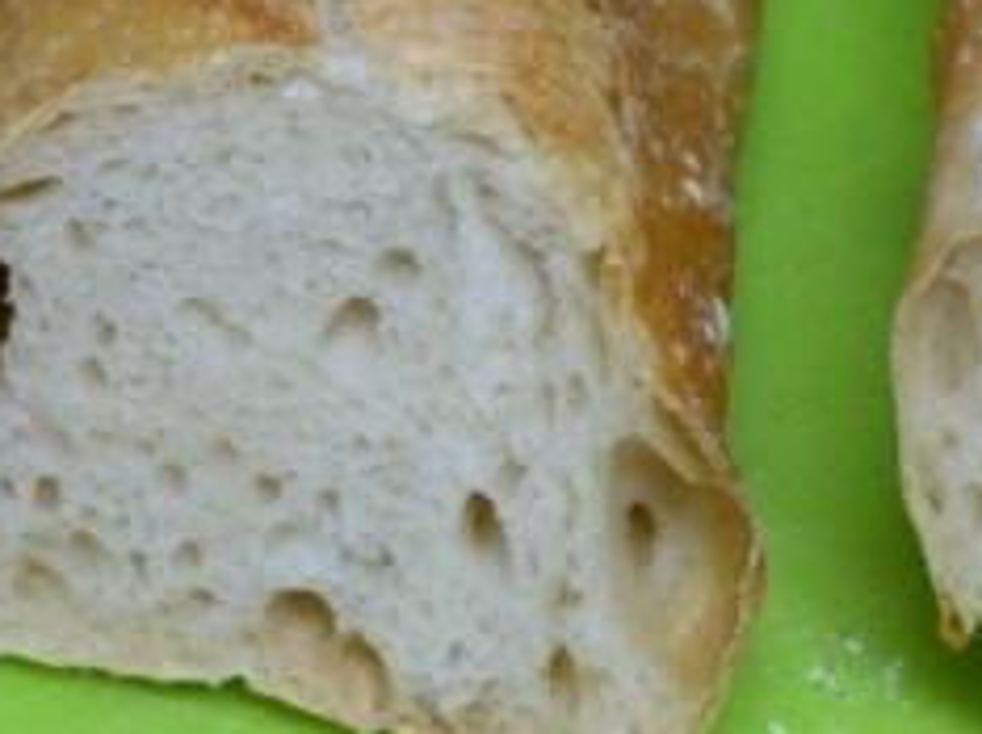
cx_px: 768
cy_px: 398
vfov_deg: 12.6
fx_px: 3316
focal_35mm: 117
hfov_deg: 16.7
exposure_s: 1/20
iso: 400
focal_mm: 10.9
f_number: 4.1
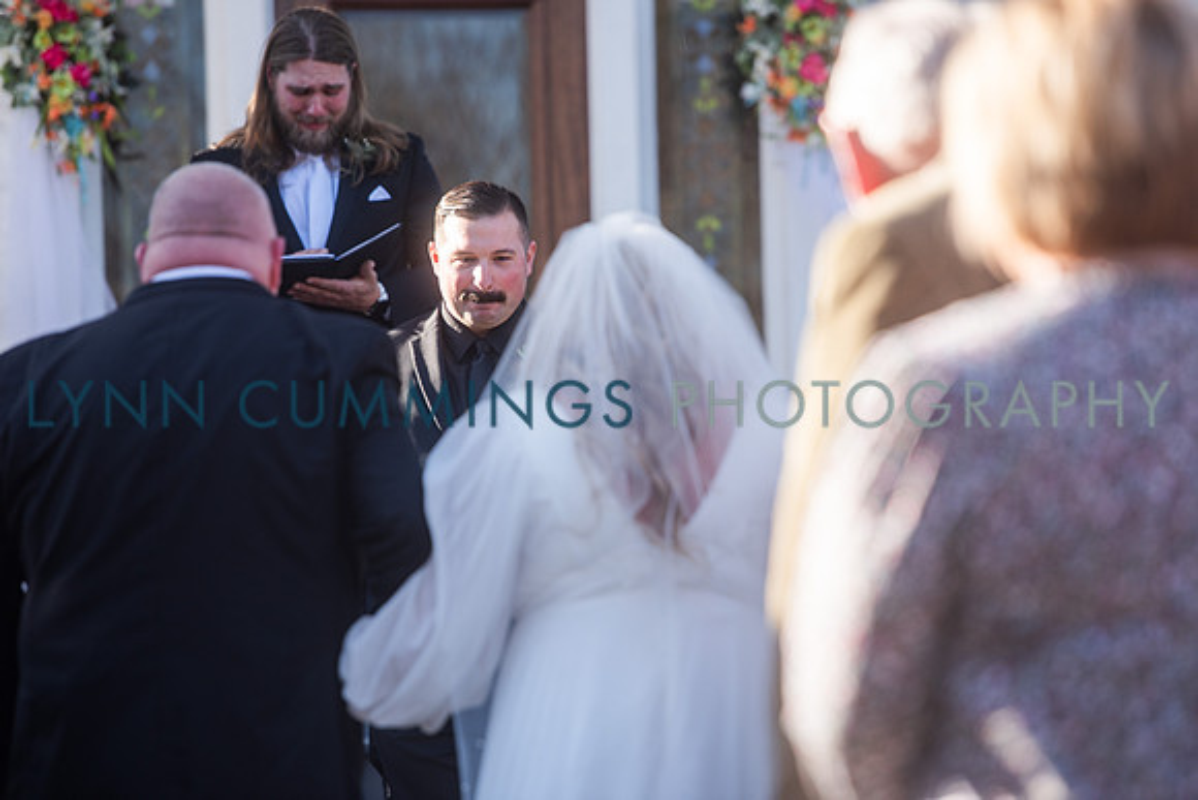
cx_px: 599
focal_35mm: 180
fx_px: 5991
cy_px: 400
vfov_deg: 7.6
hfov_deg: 11.4
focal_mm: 180
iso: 100
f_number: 3.5
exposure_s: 1/400
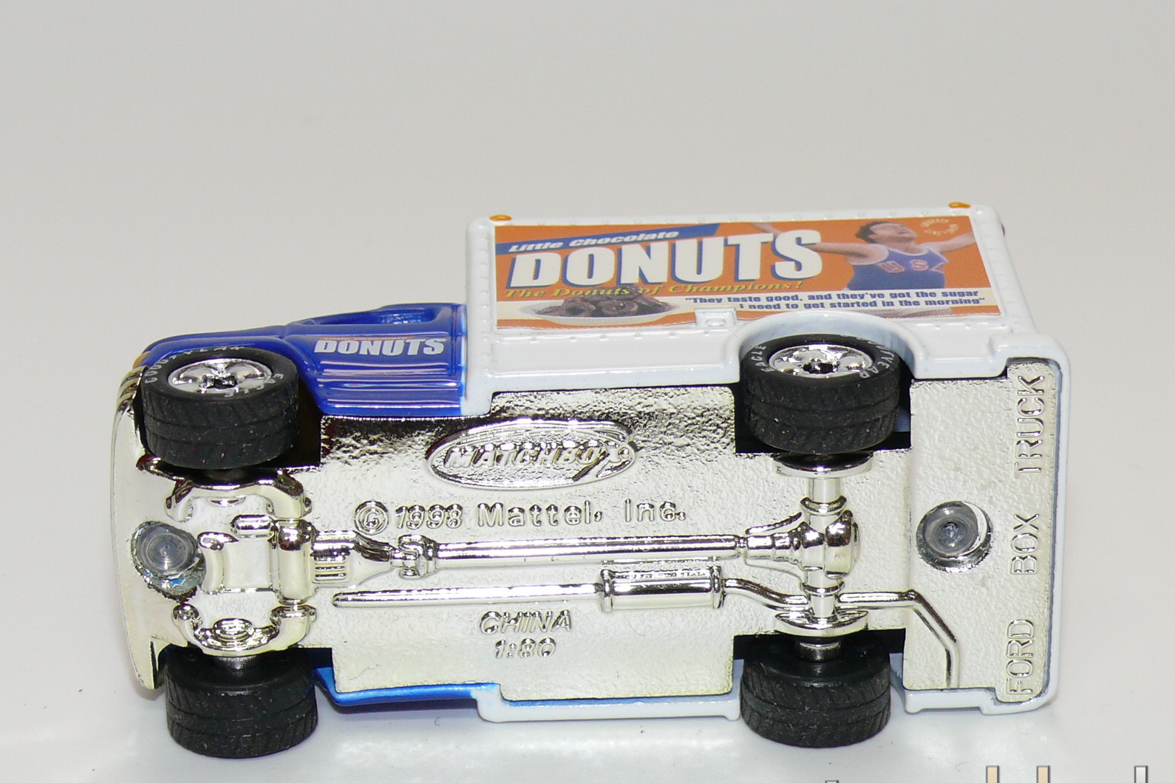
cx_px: 585
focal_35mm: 113
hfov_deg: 18.1
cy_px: 435
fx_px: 3688
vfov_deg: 12.1
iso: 100
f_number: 4
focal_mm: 13.8
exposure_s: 1/30
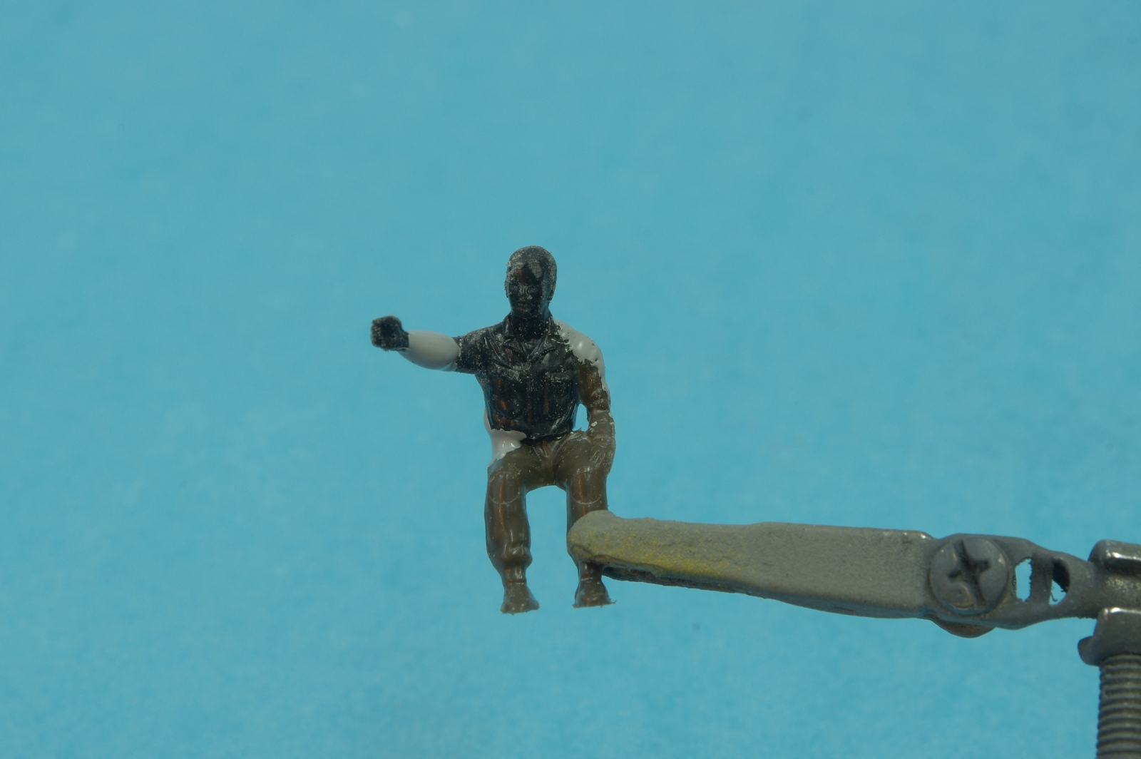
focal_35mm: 127
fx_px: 4022
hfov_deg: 16.1
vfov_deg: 10.8
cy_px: 380
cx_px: 570
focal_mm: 85
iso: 100
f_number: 20
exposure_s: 1.3
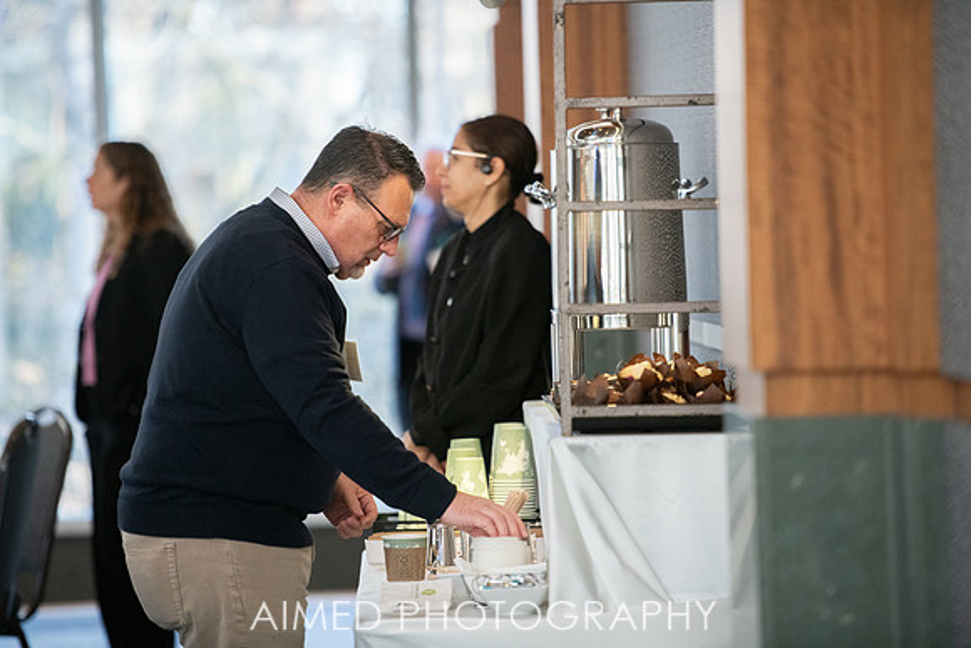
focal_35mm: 190
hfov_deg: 10.8
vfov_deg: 7.2
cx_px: 486
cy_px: 324
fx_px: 5126
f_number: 2.8
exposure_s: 1/160
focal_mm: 190
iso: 1600
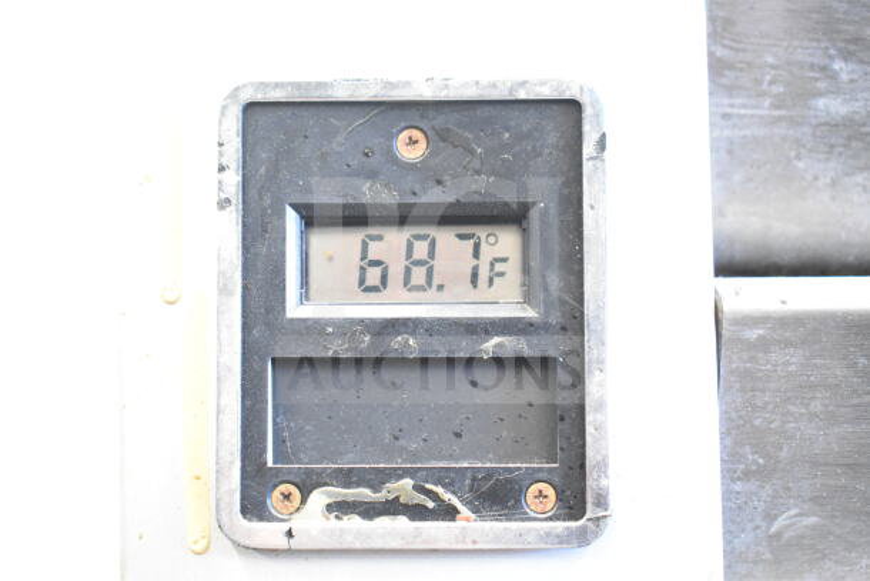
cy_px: 290
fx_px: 1378
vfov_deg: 23.8
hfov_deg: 35.0
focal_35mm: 57
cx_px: 435
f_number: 4.8
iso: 5000
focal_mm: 38
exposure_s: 1/60
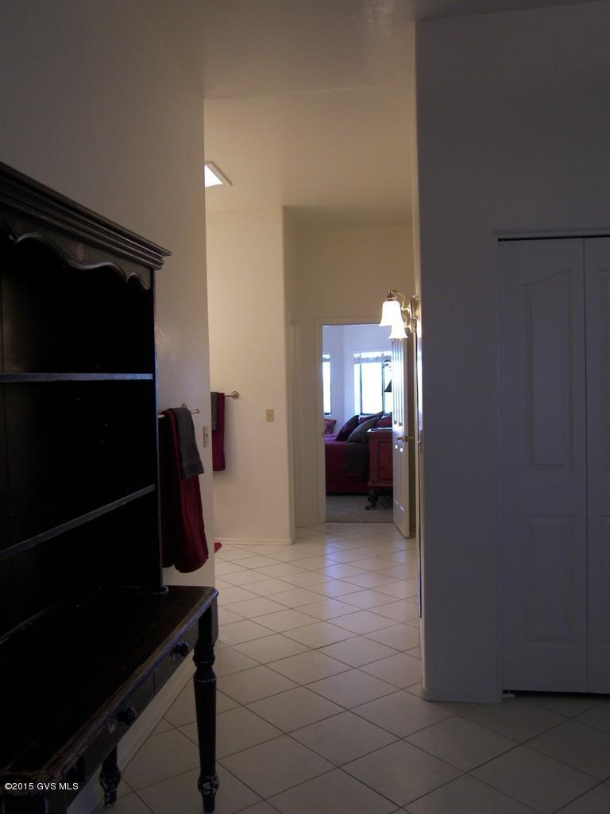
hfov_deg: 45.4
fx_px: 728
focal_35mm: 31
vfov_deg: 58.4
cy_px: 407
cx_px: 305
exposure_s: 1/30
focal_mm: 6.5
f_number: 3.2
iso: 100
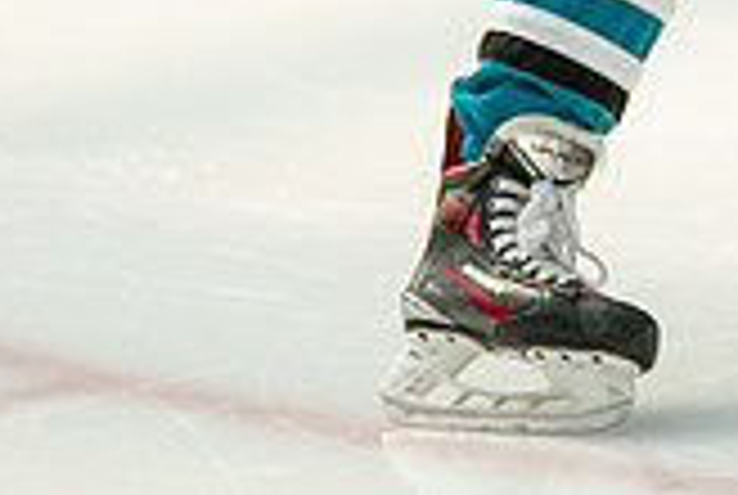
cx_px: 773
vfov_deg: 1.5
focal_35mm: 904
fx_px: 18565
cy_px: -364
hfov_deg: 2.3
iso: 1600
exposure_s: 1/2500
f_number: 3.2
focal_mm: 209
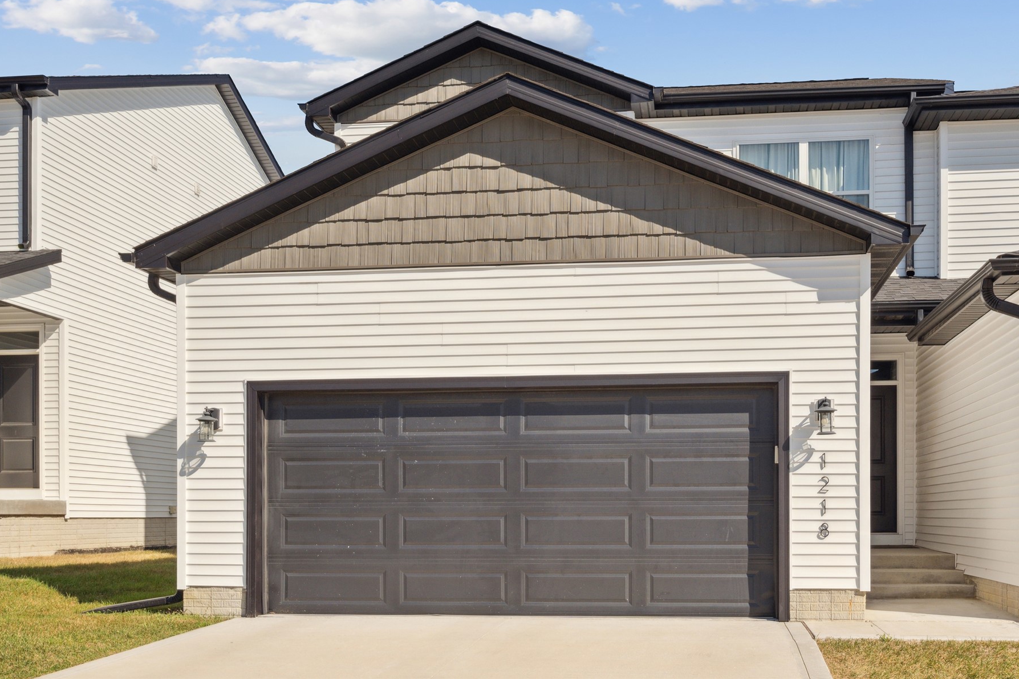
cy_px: 267
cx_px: 598
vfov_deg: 38.7
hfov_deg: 55.5
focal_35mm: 34
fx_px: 962
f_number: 9
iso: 800
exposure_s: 1/4000
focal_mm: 28
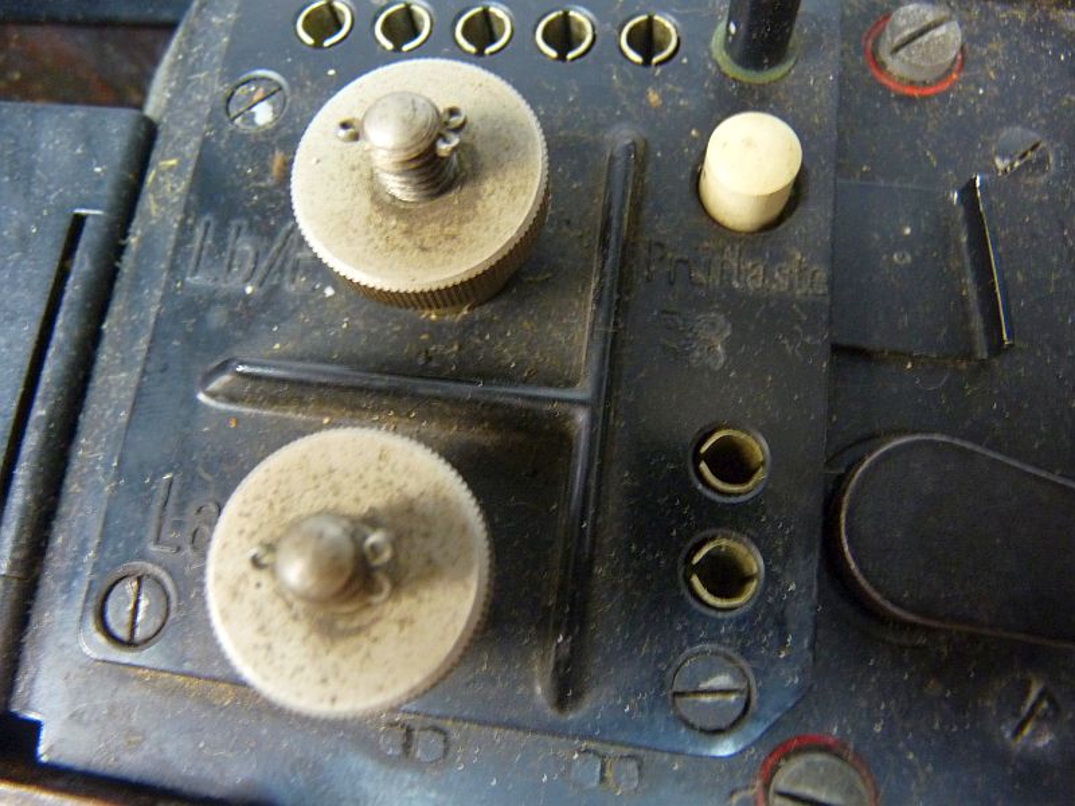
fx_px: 838
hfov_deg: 65.3
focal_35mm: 27
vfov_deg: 51.4
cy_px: 403
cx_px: 538
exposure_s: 1/10
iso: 400
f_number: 2.8
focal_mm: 4.8
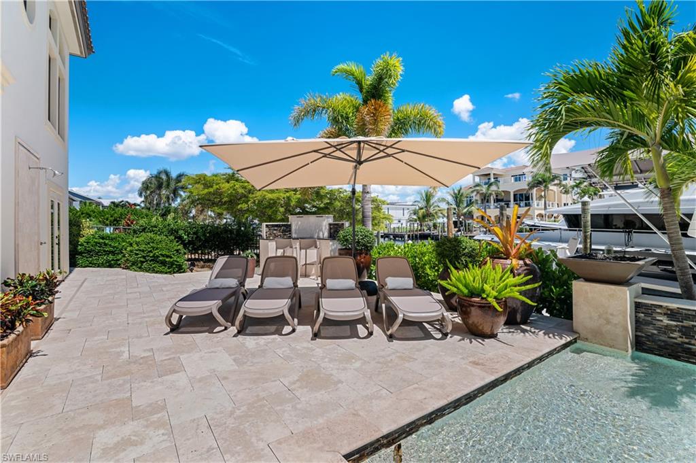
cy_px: 232
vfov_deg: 73.7
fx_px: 309
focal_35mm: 16
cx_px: 348
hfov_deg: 96.8
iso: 320
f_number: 10
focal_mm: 16
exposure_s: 1/160
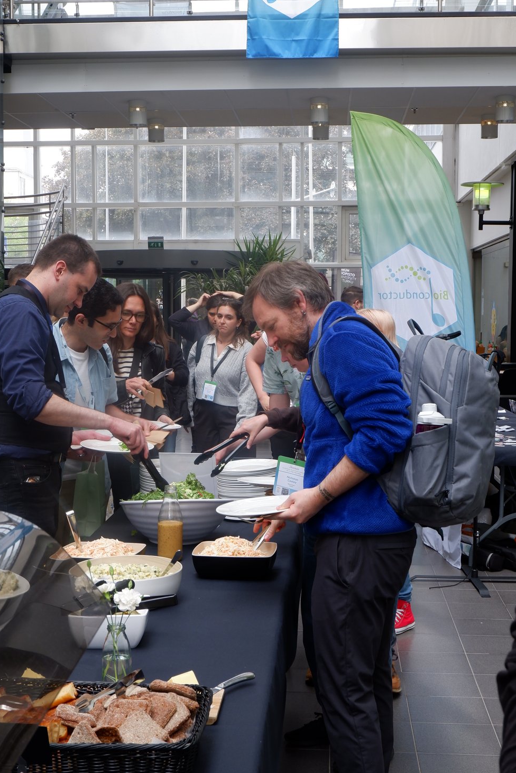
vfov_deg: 38.2
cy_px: 410
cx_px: 229
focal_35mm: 52
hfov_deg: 26.0
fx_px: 1117
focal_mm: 25.6
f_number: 10
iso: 250
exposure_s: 1/60
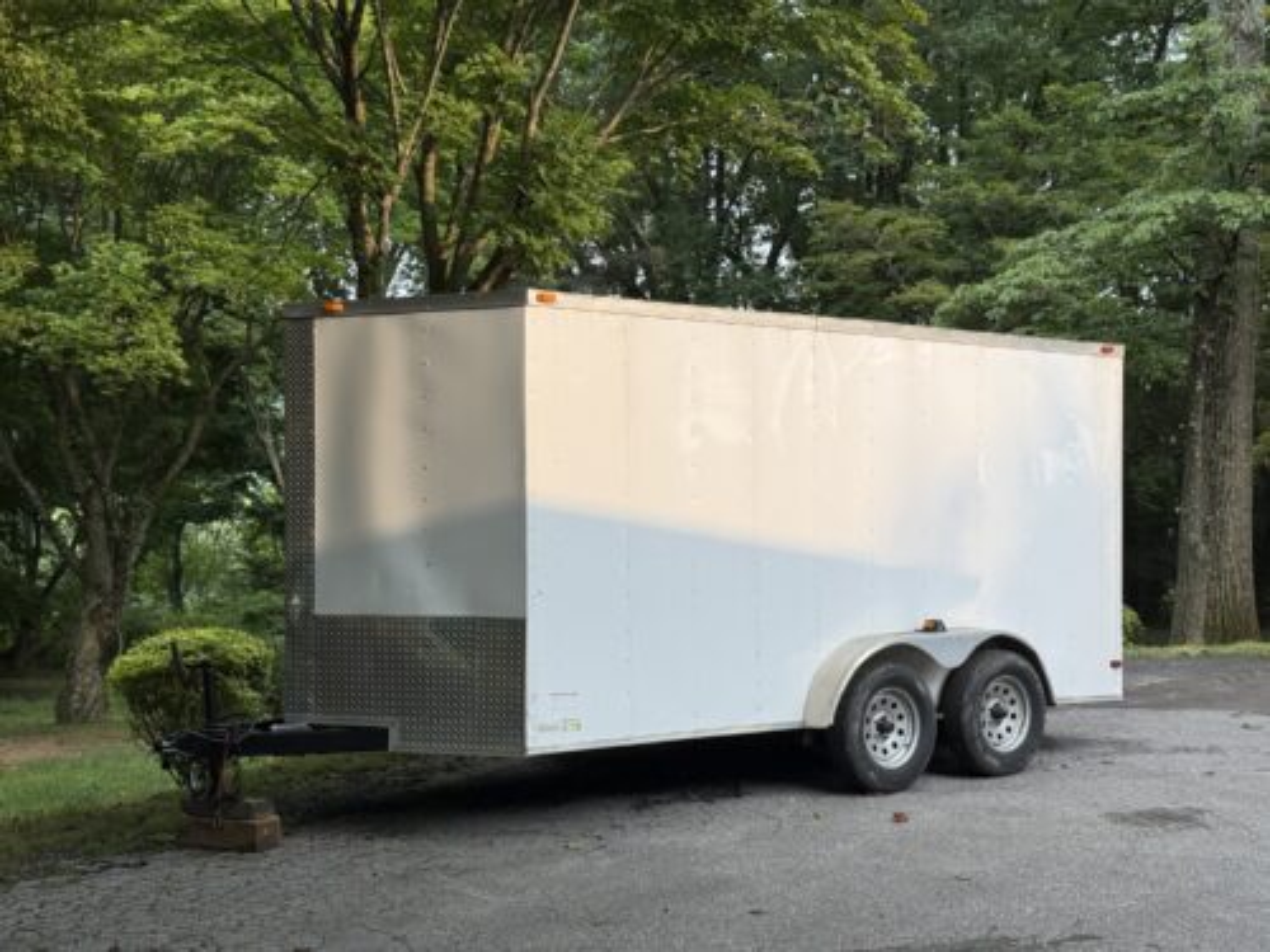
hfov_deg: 39.7
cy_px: 476
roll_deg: -1.6
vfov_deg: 30.3
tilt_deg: -2.9
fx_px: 1761
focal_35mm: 48
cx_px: 635
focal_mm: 6.76
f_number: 1.78
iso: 64
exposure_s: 1/527
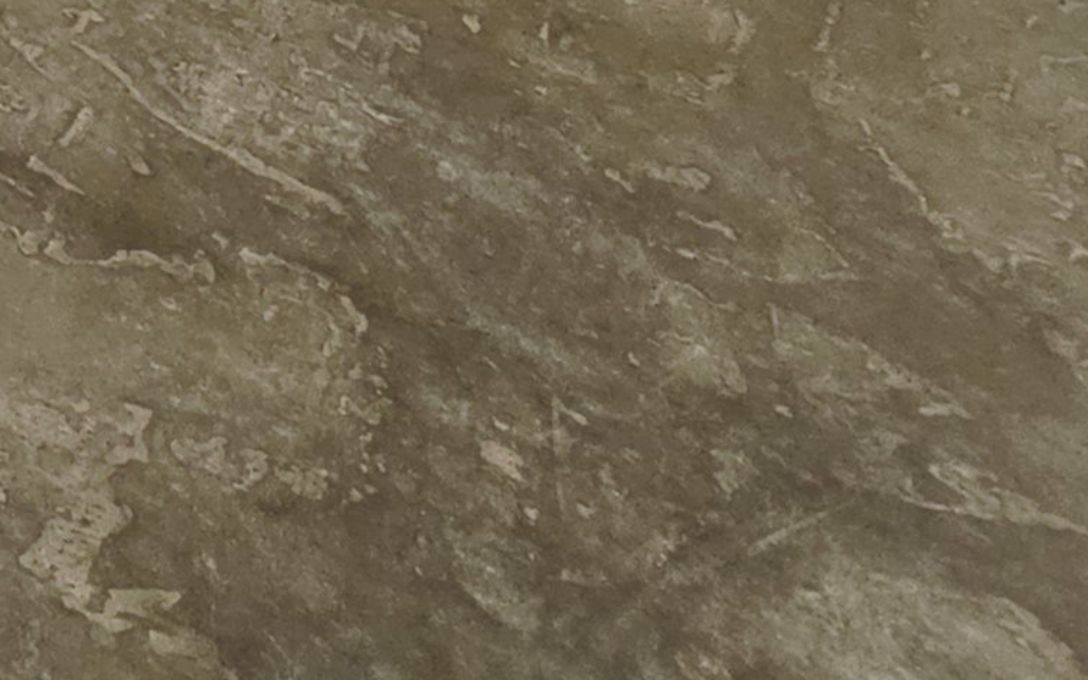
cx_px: -968
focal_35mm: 73
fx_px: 2165
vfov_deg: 11.6
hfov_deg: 19.4
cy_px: -1268
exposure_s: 1/120
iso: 200
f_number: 1.9
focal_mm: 2.2
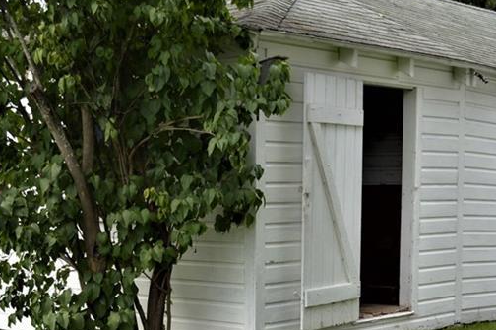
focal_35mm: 67
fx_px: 922
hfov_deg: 30.1
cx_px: 270
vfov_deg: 20.1
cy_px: 245
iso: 100
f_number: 4
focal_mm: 22
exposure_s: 1/320
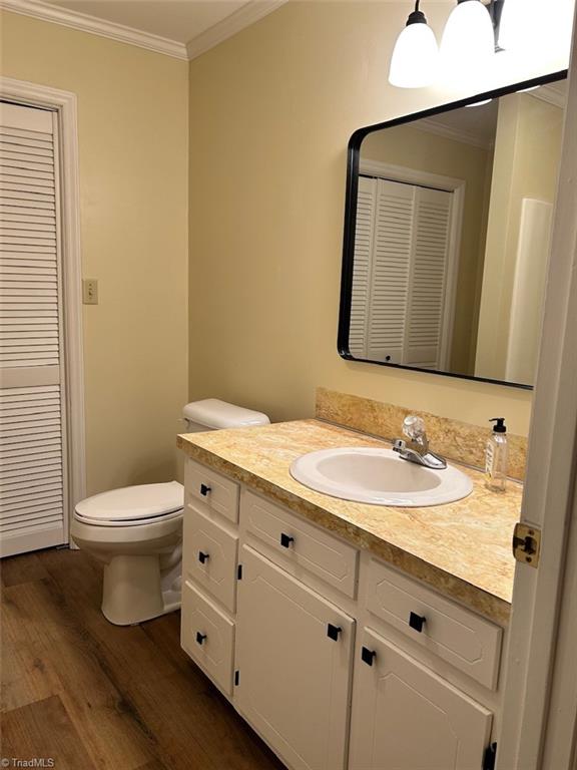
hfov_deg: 53.1
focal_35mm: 26
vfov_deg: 67.3
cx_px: 288
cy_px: 385
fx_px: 578
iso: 80
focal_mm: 5.7
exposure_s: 1/60
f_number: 1.5
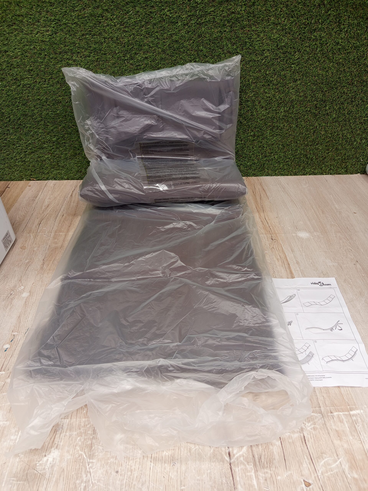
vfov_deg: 71.6
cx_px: 184
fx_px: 340
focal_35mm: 24
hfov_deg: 56.8
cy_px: 246
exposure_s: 1/100
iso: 138
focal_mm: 5.24
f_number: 1.7
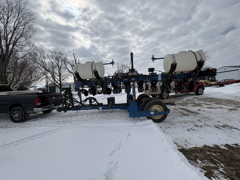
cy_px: 90
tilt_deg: -1.1
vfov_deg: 85.7
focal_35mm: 14
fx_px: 97
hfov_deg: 102.1
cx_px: 120
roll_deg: +3.5
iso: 50
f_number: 2.2
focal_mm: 2.22
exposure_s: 1/5263
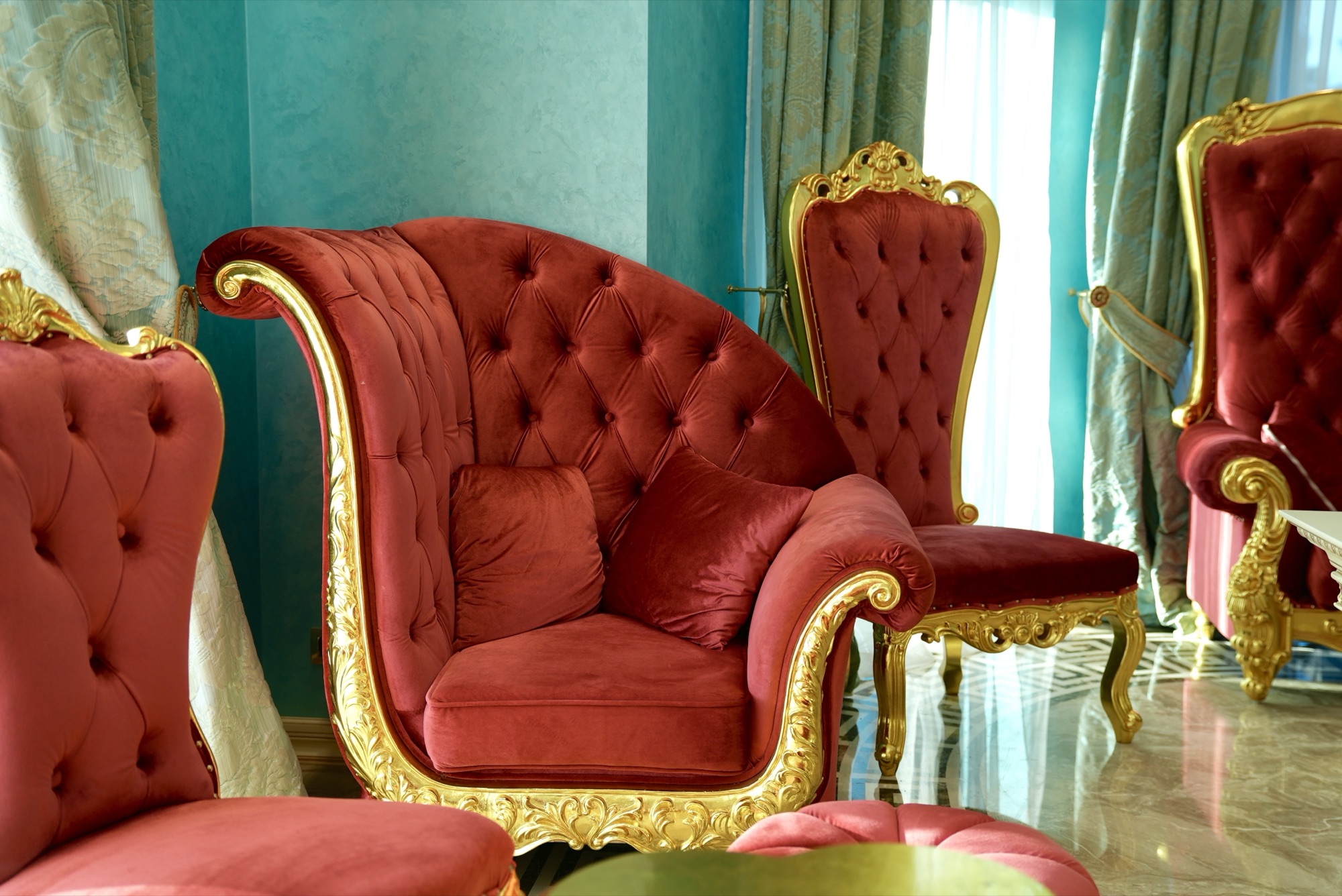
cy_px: 448
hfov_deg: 48.4
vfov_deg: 33.4
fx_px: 1492
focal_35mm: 40
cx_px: 671
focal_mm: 40
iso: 200
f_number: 2.8
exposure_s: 1/200
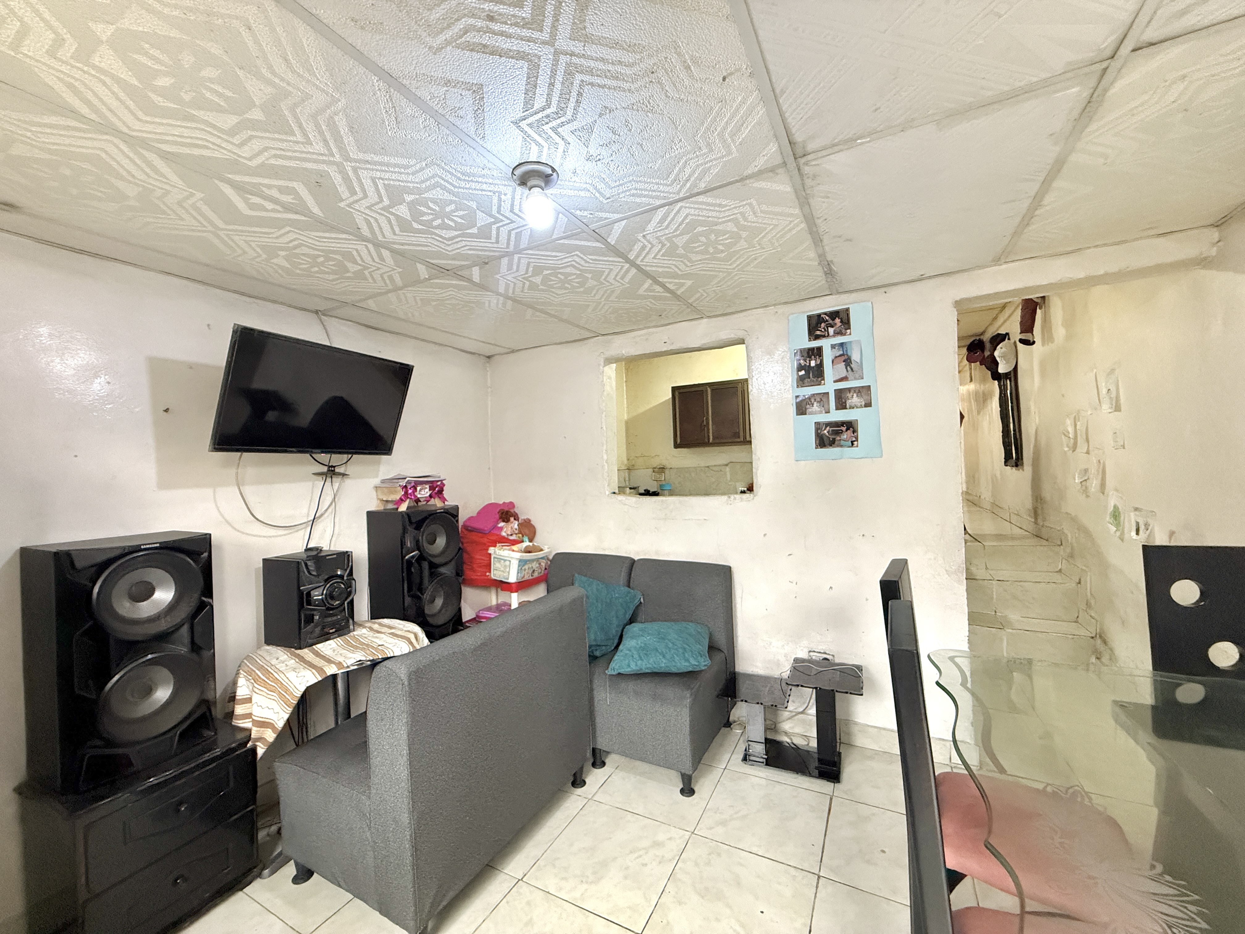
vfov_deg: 85.7
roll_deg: +2.4
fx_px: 504
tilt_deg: +0.0
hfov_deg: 102.1
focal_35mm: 14
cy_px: 467
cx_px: 622
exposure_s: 1/60
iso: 640
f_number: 2.2
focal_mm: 2.22
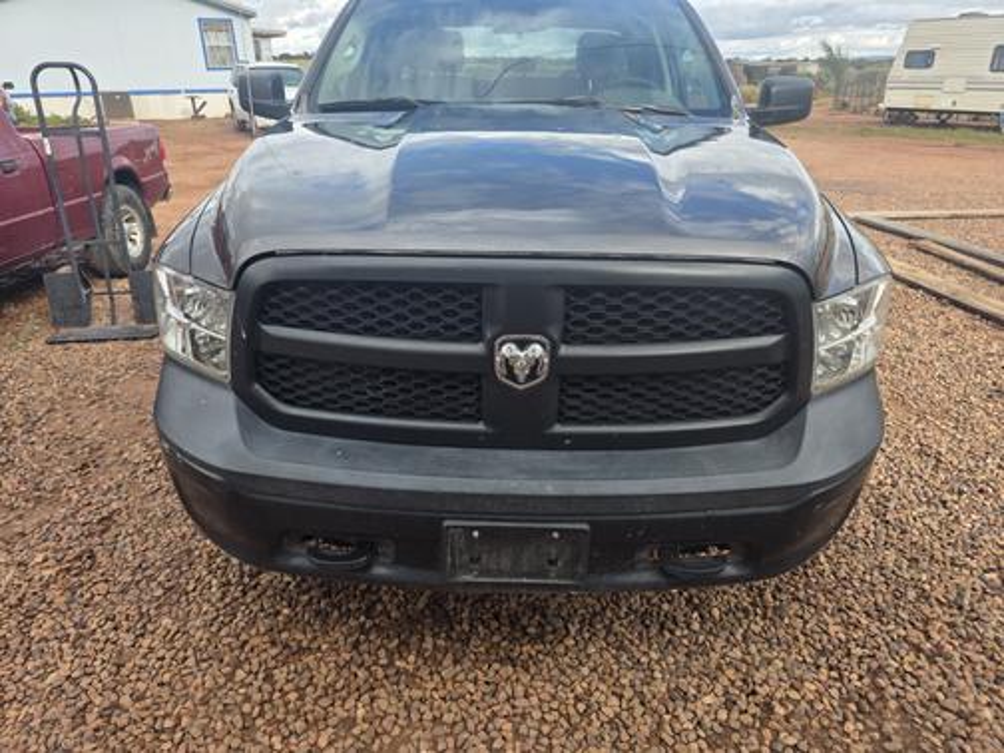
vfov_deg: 58.9
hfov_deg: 73.9
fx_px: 667
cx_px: 502
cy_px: 376
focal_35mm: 23
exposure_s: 1/359
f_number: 1.7
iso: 25
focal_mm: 6.3
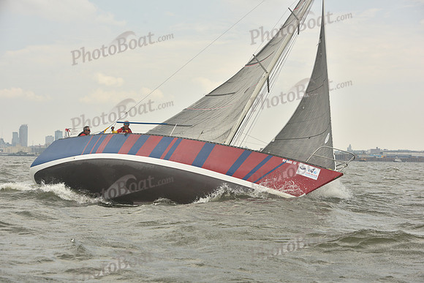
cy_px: 142
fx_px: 825
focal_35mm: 70
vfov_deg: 19.5
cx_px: 212
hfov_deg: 28.8
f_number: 7.1
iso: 250
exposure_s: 1/800
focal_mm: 70
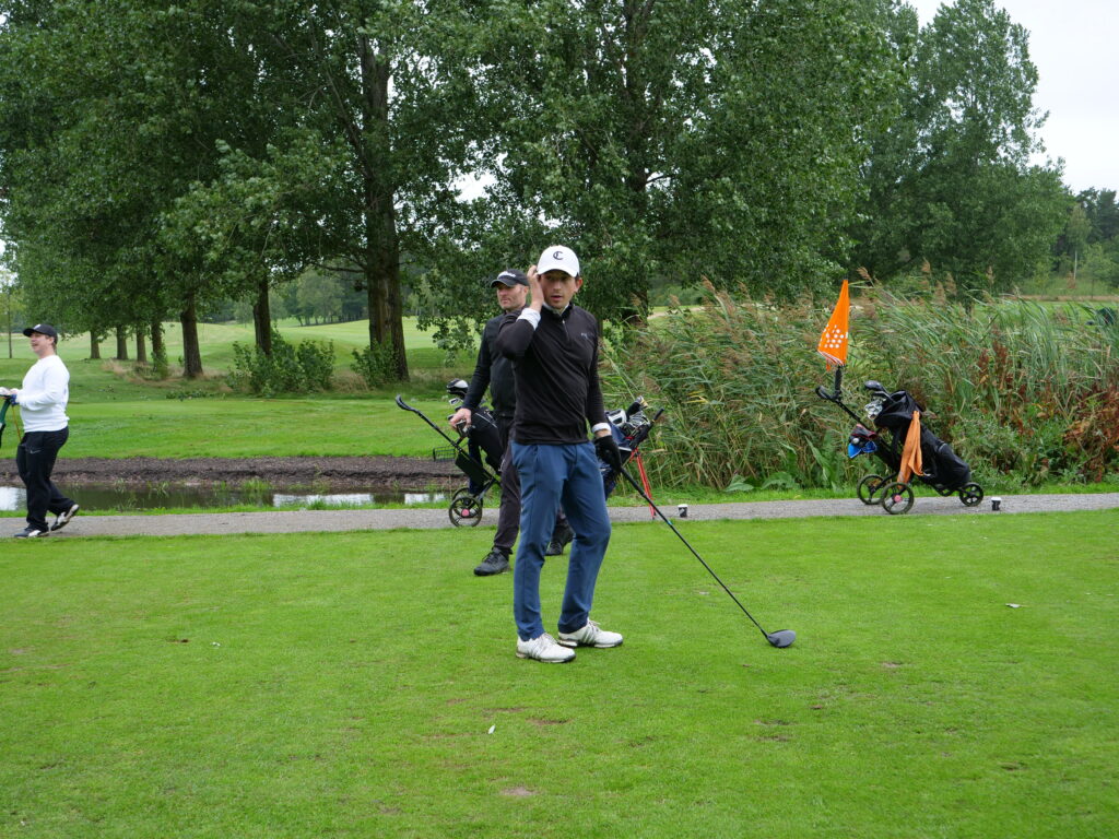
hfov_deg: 46.8
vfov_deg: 36.0
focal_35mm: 40
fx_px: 1293
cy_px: 420
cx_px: 560
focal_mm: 20
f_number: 3.5
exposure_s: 1/125
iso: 200
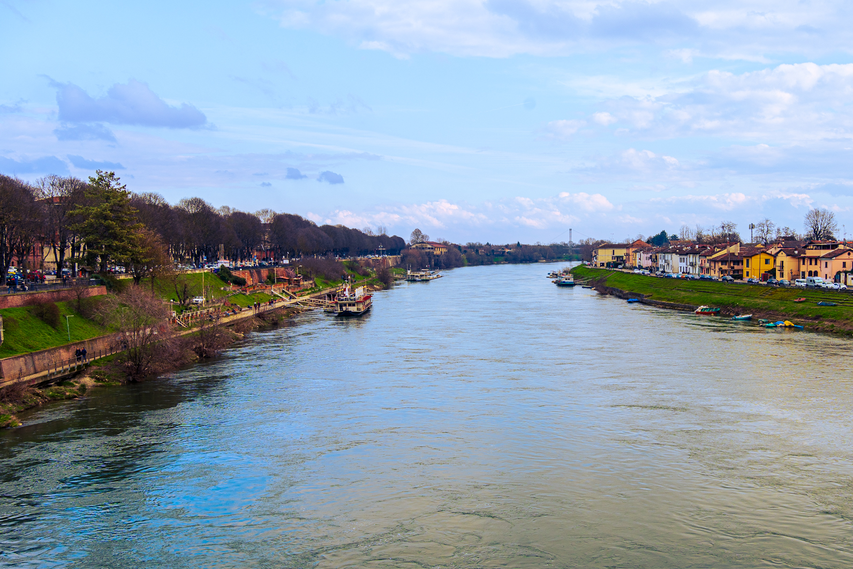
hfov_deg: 43.5
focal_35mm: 45
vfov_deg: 29.8
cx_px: 492
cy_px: 342
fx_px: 1066
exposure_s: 1/200
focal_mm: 35
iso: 100
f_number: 8
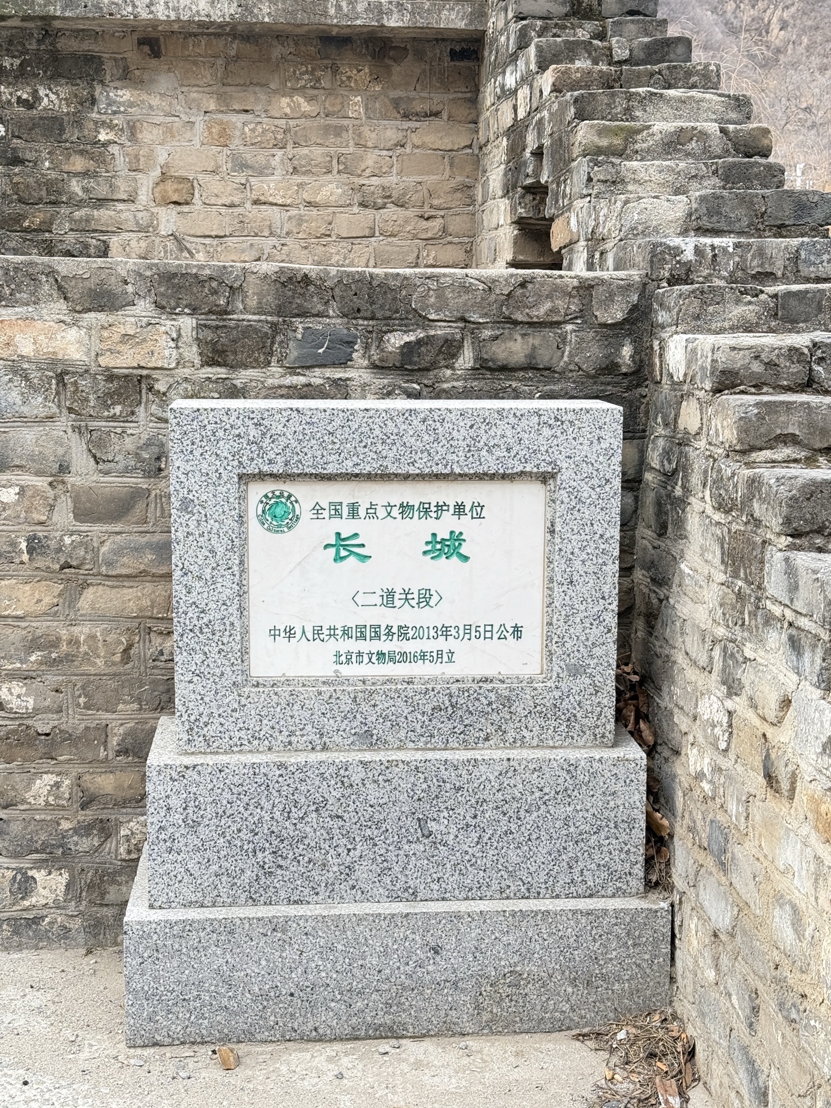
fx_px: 1536
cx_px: 416
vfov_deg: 39.7
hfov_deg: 30.3
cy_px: 554
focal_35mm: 48
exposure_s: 1/288
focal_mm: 6.76
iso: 64
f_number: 1.78
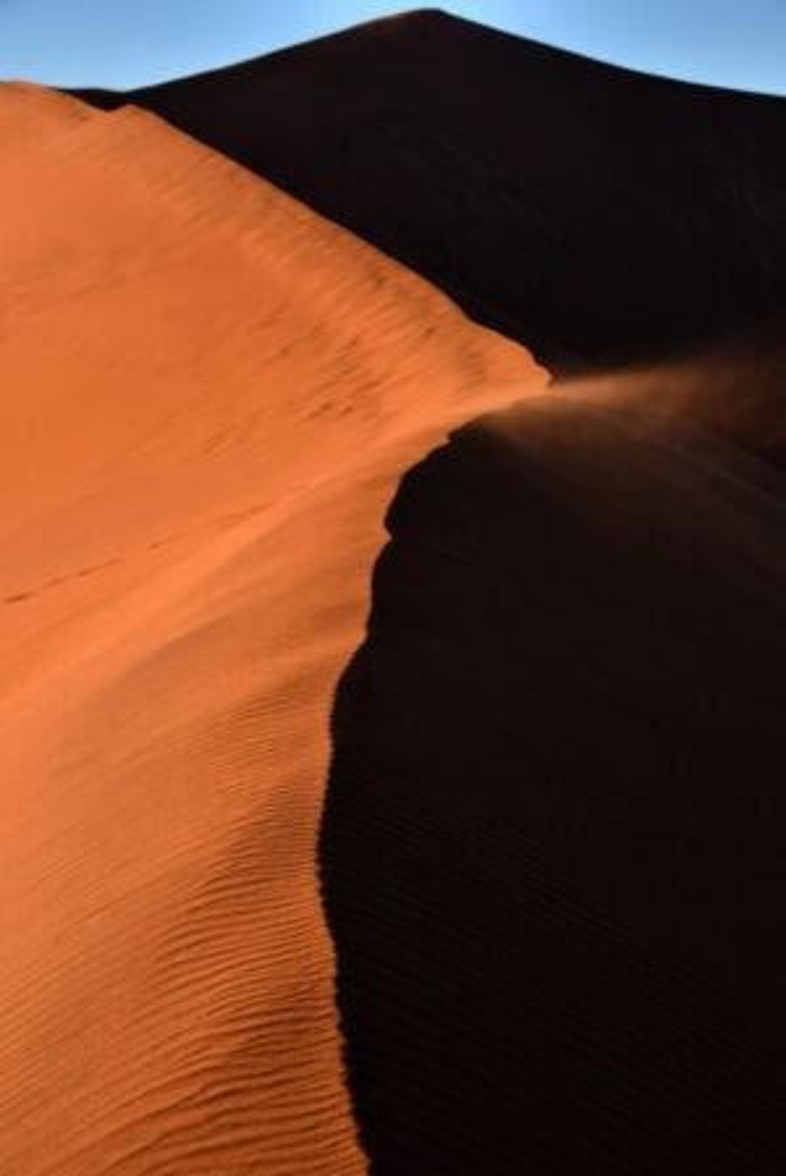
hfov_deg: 19.5
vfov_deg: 28.8
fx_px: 2289
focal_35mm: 70
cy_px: 588
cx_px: 393
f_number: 9
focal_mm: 70
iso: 200
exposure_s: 1/400
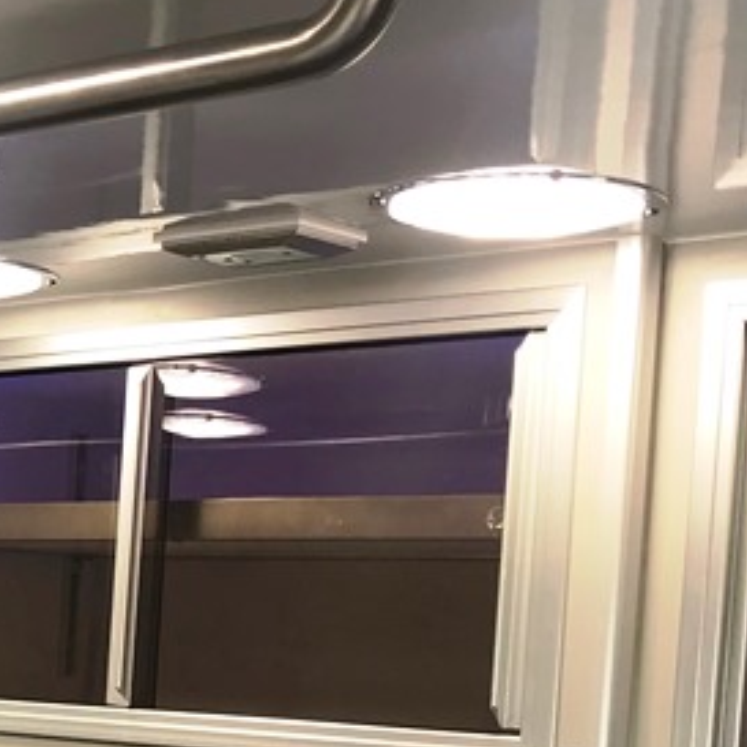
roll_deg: -1.7
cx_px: -235
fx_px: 2271
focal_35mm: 93
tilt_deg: -3.7
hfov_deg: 17.5
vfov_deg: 18.1
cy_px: 777
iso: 20
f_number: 1.8
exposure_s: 1/90
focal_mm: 3.99
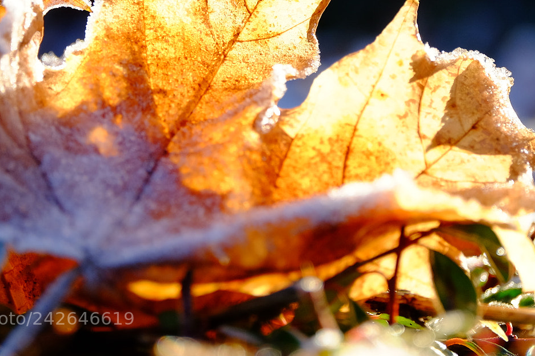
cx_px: 292
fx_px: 7619
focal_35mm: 513
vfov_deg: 2.7
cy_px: 59
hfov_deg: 4.0
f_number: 4.8
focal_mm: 200
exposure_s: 1/480
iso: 400
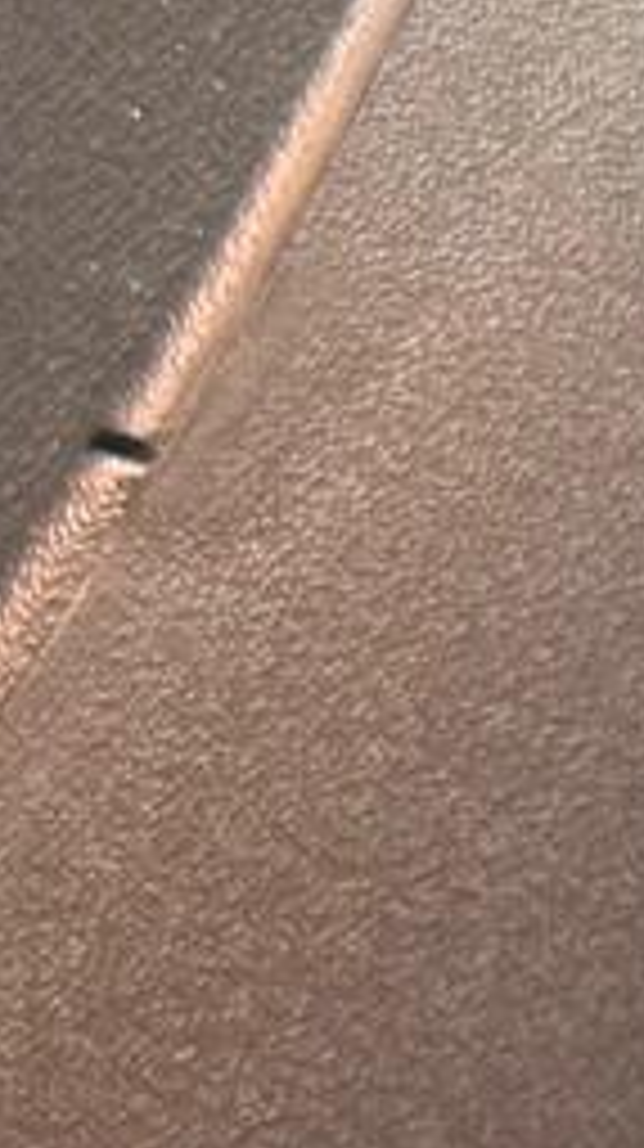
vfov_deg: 8.1
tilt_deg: -7.1
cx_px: 2360
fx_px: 8003
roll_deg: +0.6
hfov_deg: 4.3
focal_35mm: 263
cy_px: 1274
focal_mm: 6.76
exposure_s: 1/71
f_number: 1.78
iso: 200
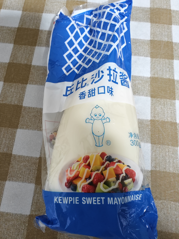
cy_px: 120
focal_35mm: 23
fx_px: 159
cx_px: 90
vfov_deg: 73.9
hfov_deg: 58.9
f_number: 2.2
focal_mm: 2.59
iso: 963
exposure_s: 1/25
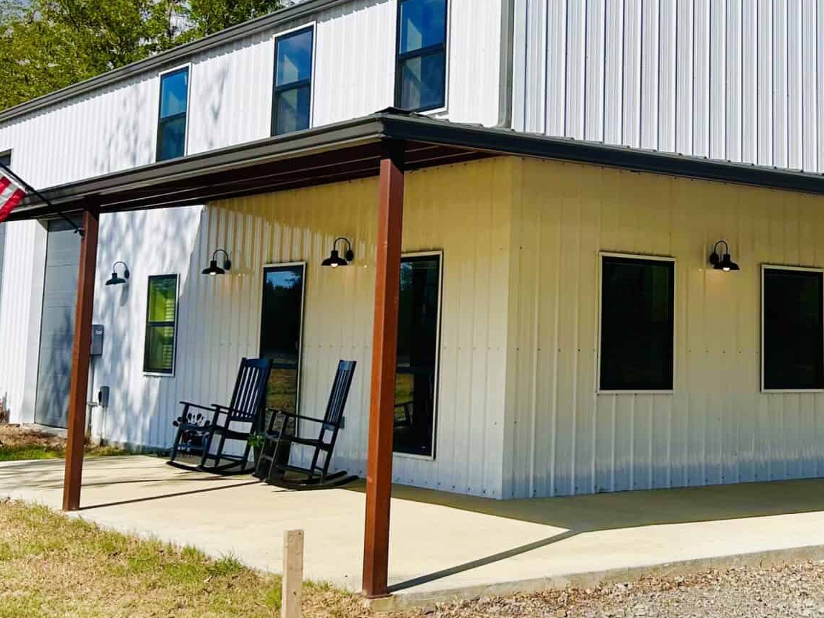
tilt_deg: +6.2
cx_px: 611
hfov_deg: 32.6
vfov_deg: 25.0
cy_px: 175
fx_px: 1381
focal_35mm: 58
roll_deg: -0.4
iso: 50
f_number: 1.5
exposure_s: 1/7463
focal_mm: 5.7
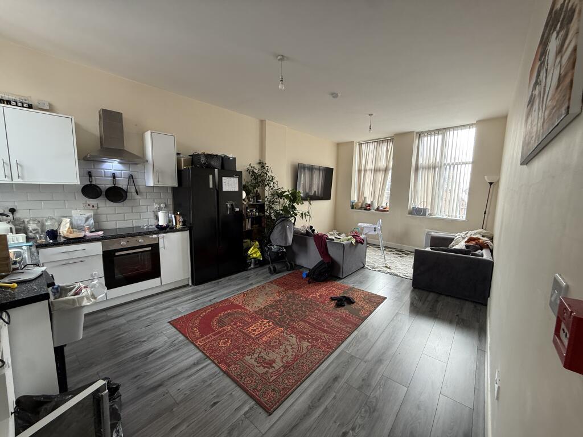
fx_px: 236
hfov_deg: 102.1
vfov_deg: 85.7
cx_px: 292
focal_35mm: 14
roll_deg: -1.1
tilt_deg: -6.7
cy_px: 218
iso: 125
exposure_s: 1/99
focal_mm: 2.22
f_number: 2.2
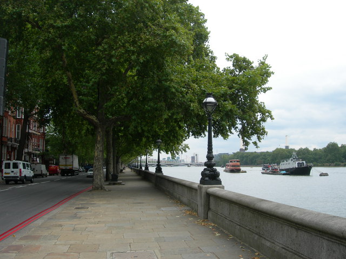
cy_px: 130
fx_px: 380
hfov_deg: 49.0
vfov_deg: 37.7
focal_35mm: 38
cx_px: 173
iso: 50
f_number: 4.8
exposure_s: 1/138
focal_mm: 7.8
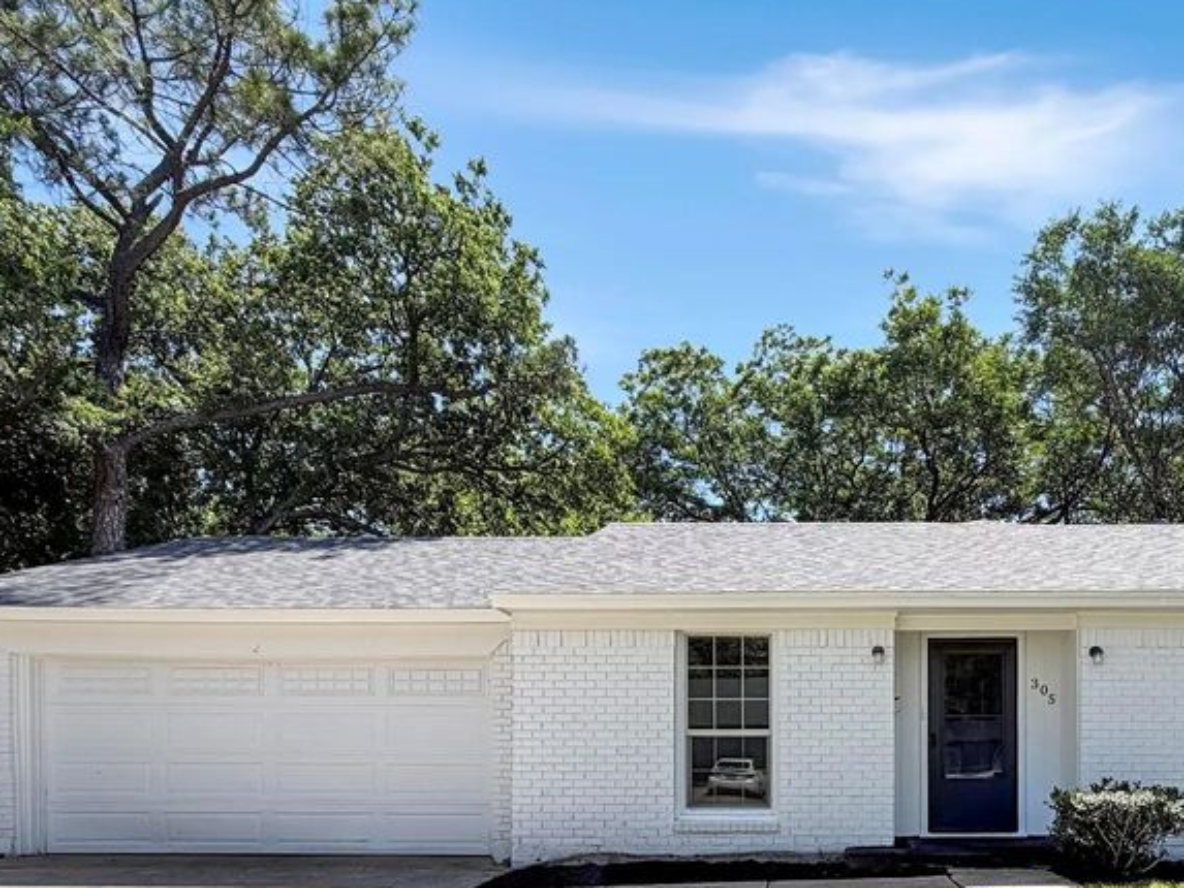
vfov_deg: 50.1
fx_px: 855
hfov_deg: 66.7
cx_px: 829
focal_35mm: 25
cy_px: 762
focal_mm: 2.22
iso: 32
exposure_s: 1/770
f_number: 2.2
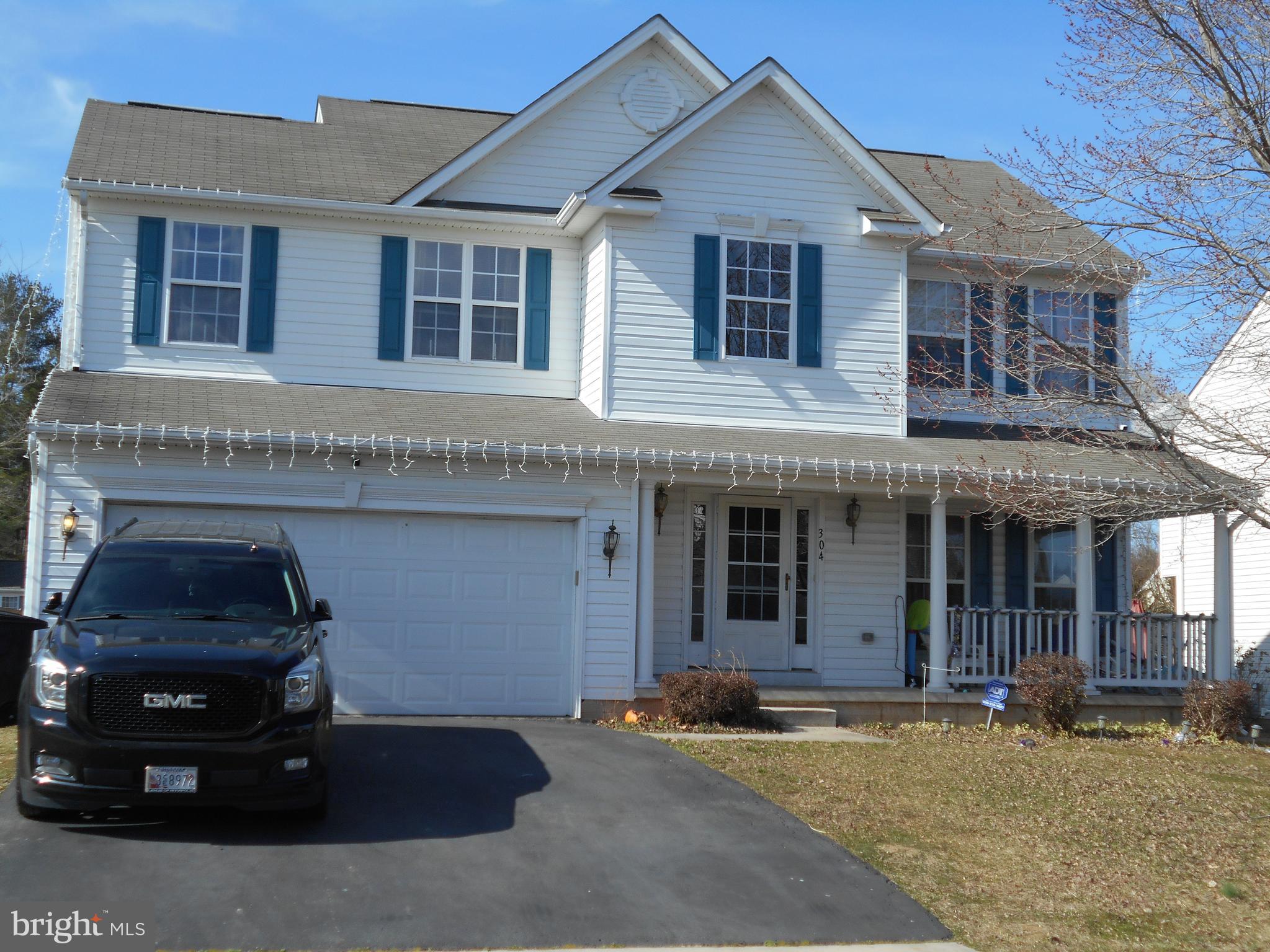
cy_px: 476
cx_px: 635
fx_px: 1798
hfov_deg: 38.9
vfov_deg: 29.7
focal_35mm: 49
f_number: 4.5
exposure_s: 1/640
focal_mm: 8.8
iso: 80
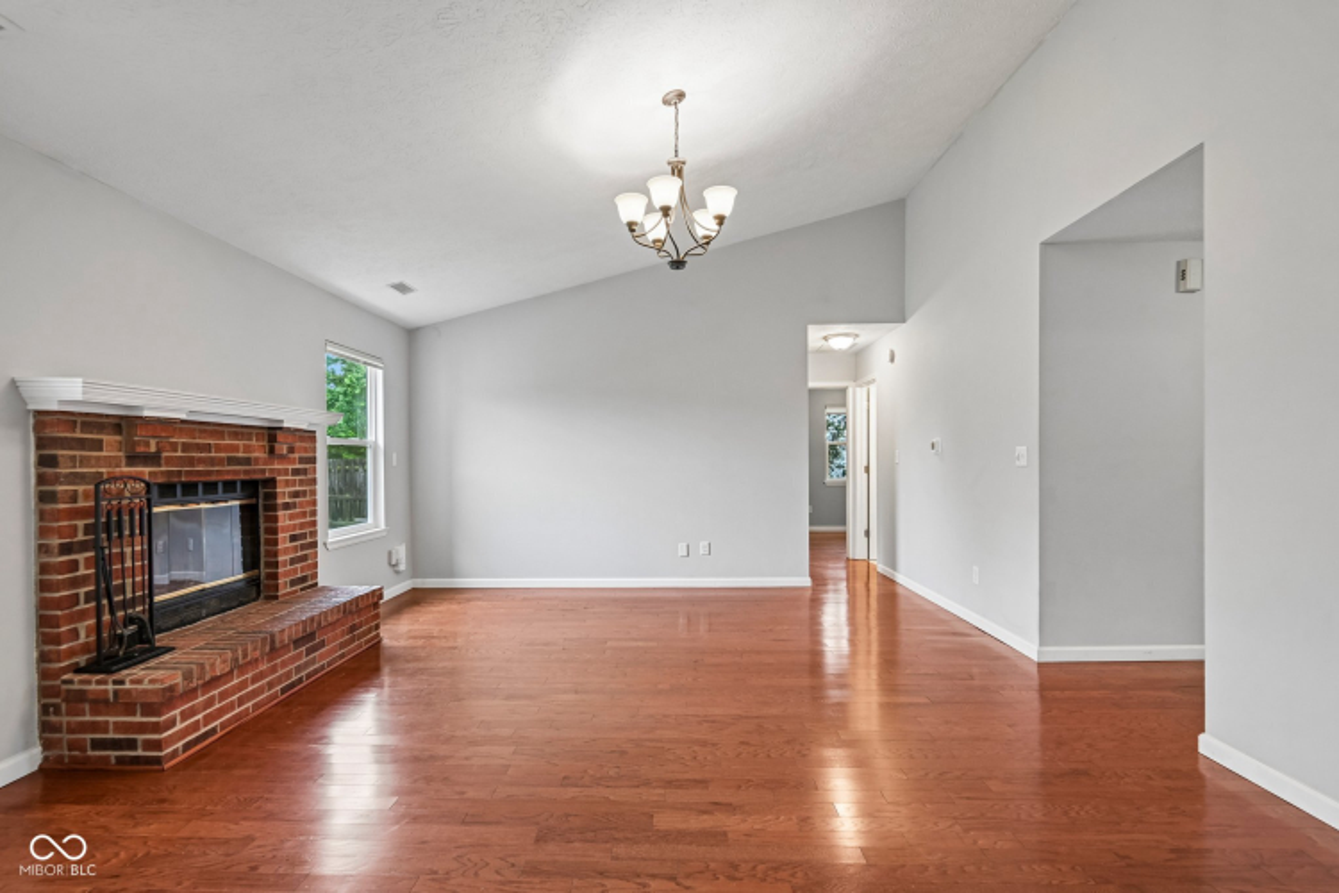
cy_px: 446
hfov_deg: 96.7
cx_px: 670
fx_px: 595
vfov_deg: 73.7
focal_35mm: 16
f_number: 8
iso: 400
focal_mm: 16
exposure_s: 1/10
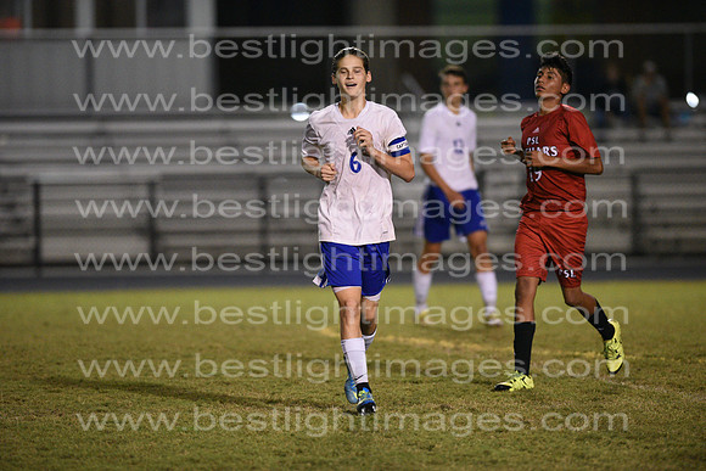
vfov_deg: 4.6
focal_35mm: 300
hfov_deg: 6.9
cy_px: 236
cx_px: 353
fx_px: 5884
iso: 8000
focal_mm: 300
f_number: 3.2
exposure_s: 1/800
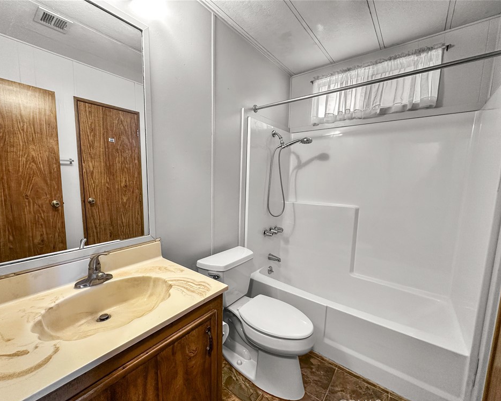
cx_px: 236
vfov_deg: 84.0
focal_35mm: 15
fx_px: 222
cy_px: 206
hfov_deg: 96.7
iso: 160
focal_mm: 2.22
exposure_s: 1/60
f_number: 2.2
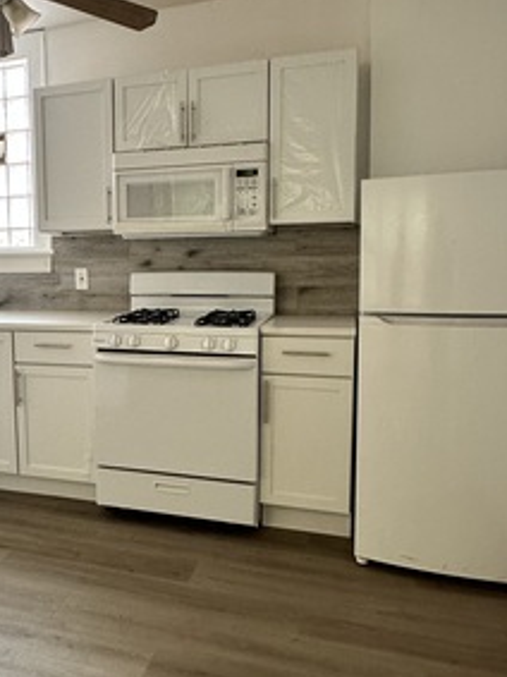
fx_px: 645
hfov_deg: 41.1
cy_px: 322
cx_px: 100
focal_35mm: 33
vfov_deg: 55.3
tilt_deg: -6.0
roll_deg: +0.2
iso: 200
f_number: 2.2
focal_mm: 2.22
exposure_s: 1/120
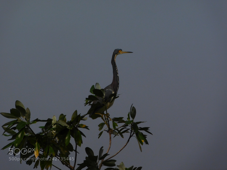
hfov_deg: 3.9
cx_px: 114
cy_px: 85
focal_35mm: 514
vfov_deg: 2.9
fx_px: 3371
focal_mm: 91.2
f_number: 12
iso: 125
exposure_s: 1/500
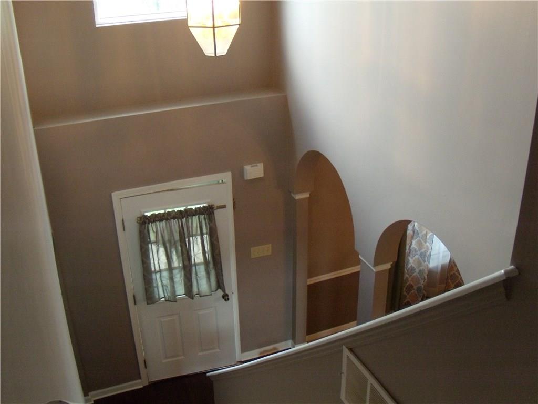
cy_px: 202
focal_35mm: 36
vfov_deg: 39.7
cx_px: 269
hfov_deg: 51.4
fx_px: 560
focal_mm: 6.4
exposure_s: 1/40
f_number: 3.6
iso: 400
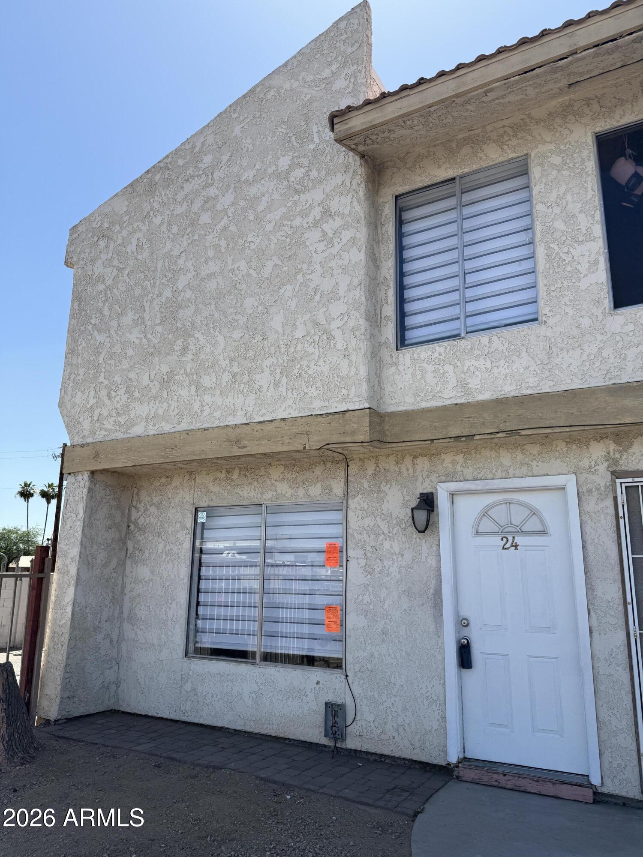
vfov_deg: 71.6
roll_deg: -0.5
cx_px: 322
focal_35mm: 24
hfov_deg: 56.8
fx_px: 594
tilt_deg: +14.1
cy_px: 428
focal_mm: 6.76
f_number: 1.78
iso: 80
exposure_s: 1/3584
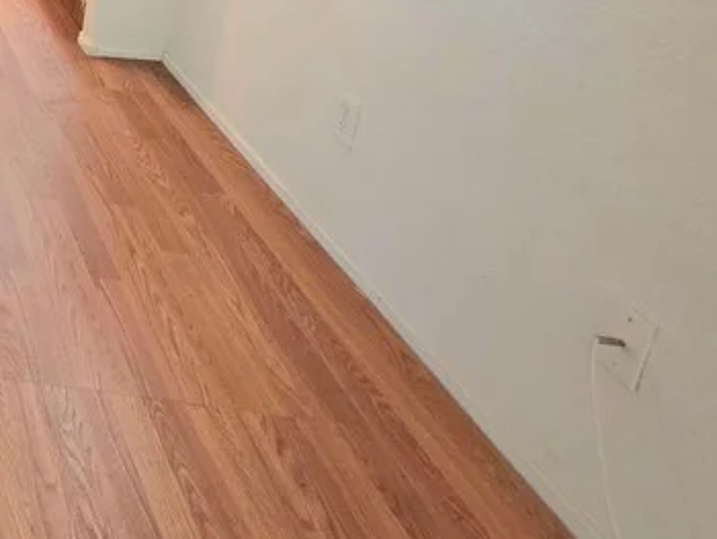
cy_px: -111
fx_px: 788
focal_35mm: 38
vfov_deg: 31.5
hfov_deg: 33.0
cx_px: -256
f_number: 1.9
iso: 500
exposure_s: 1/60.2
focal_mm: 2.2
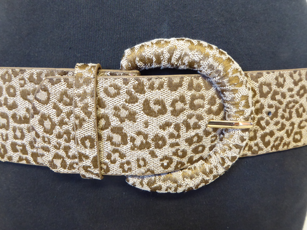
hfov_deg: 69.4
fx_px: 222
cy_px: 115
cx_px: 154
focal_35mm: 25
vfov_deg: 54.9
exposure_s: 1/8
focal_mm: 4.3
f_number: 5
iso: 400
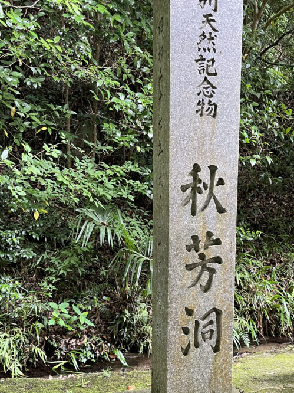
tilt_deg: -7.5
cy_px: 262
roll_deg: -1.4
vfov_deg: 46.1
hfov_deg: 35.6
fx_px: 453
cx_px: 192
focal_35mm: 40
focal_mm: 5.1
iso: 200
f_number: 1.6
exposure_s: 1/60
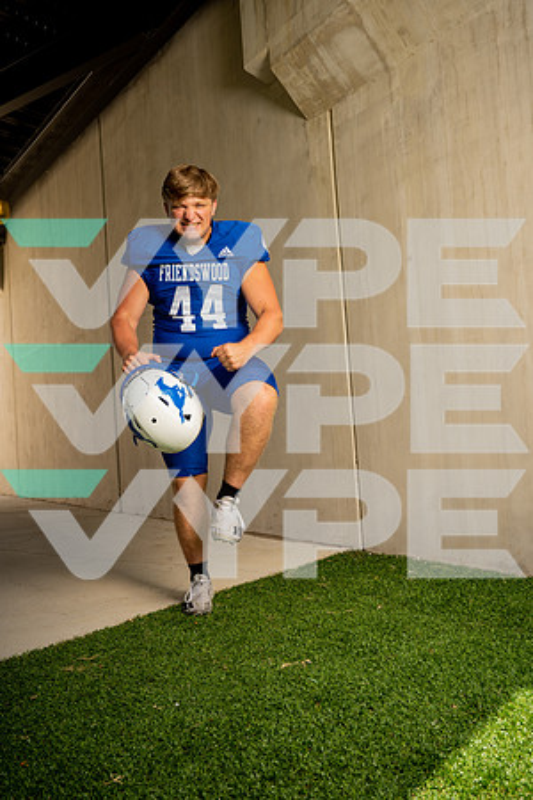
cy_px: 400
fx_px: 755
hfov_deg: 38.9
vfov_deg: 55.8
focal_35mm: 34
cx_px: 266
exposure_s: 1/250
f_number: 6.3
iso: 64
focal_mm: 34
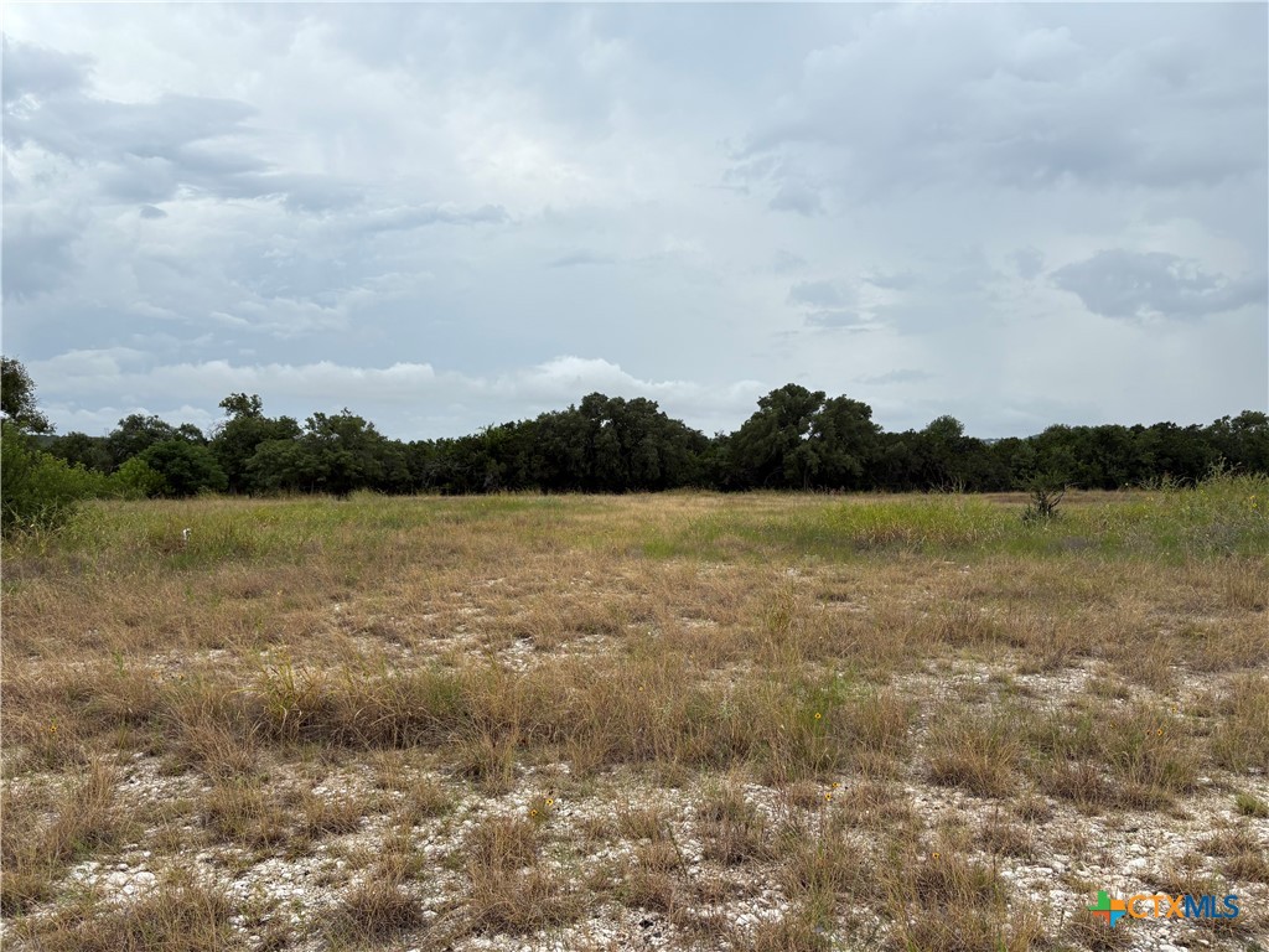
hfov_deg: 67.3
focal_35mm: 26
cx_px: 634
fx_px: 953
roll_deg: +1.3
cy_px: 476
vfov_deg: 53.1
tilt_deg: -2.2
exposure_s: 1/1706
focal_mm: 5.96
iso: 50
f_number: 1.6
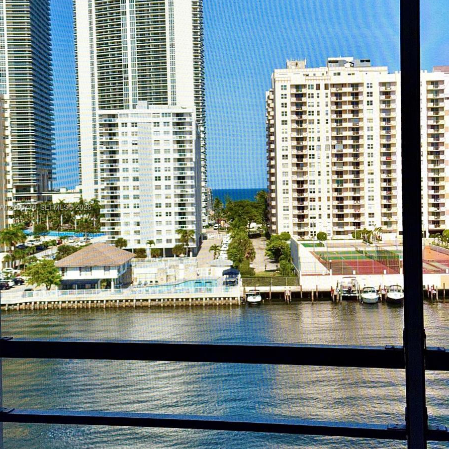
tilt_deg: -2.1
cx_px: 225
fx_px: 836
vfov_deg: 30.0
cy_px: 208
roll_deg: +1.2
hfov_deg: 30.0
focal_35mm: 57
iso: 50
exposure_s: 1/9009
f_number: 1.78
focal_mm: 6.76
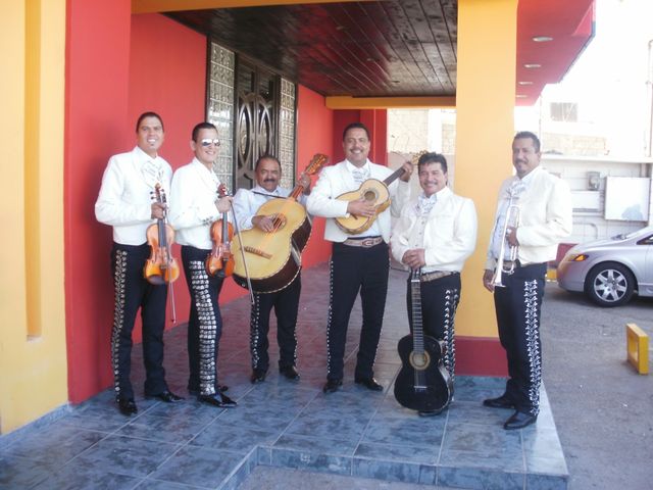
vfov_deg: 39.7
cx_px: 326
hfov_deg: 51.4
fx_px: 679
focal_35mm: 36
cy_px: 245
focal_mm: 6.3
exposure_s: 1/80
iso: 100
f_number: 3.5
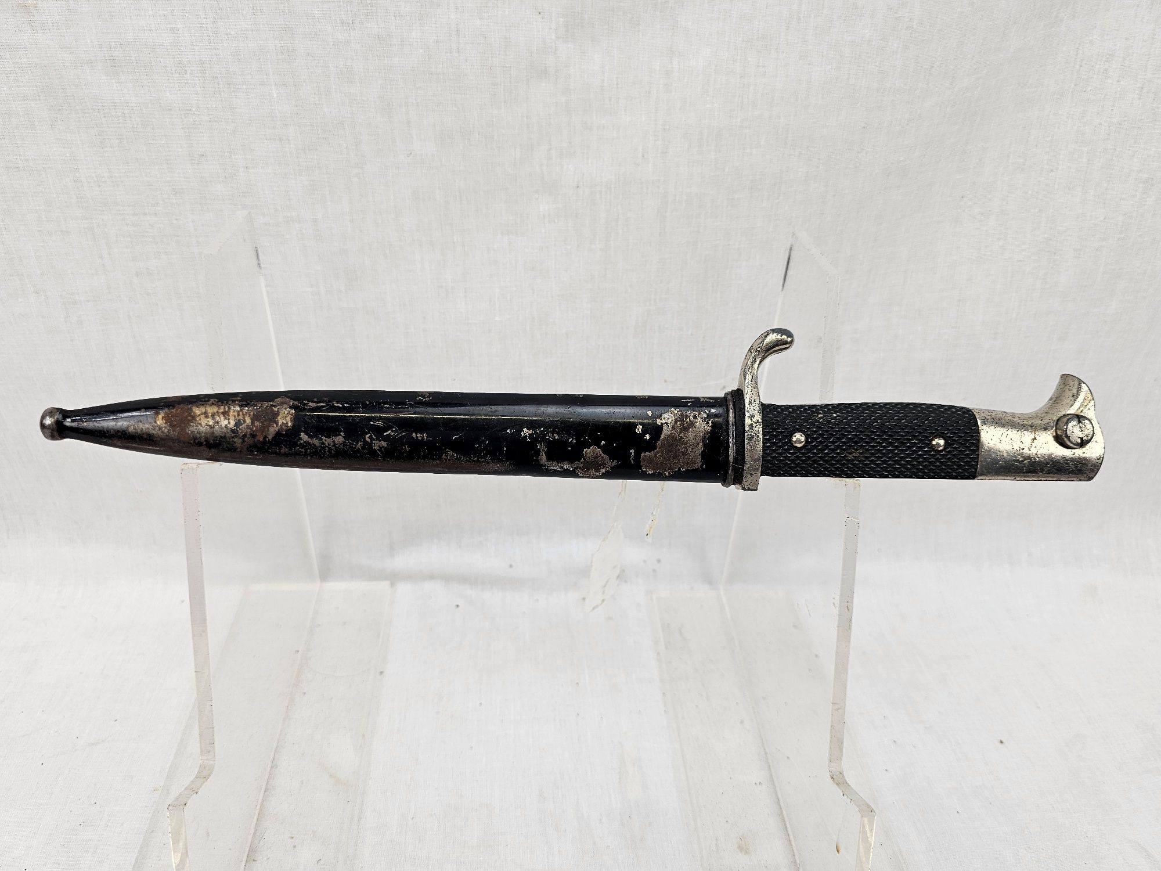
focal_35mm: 23
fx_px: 771
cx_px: 580
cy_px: 436
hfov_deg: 73.9
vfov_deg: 58.9
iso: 25
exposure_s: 1/74
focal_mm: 6.3
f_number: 1.7
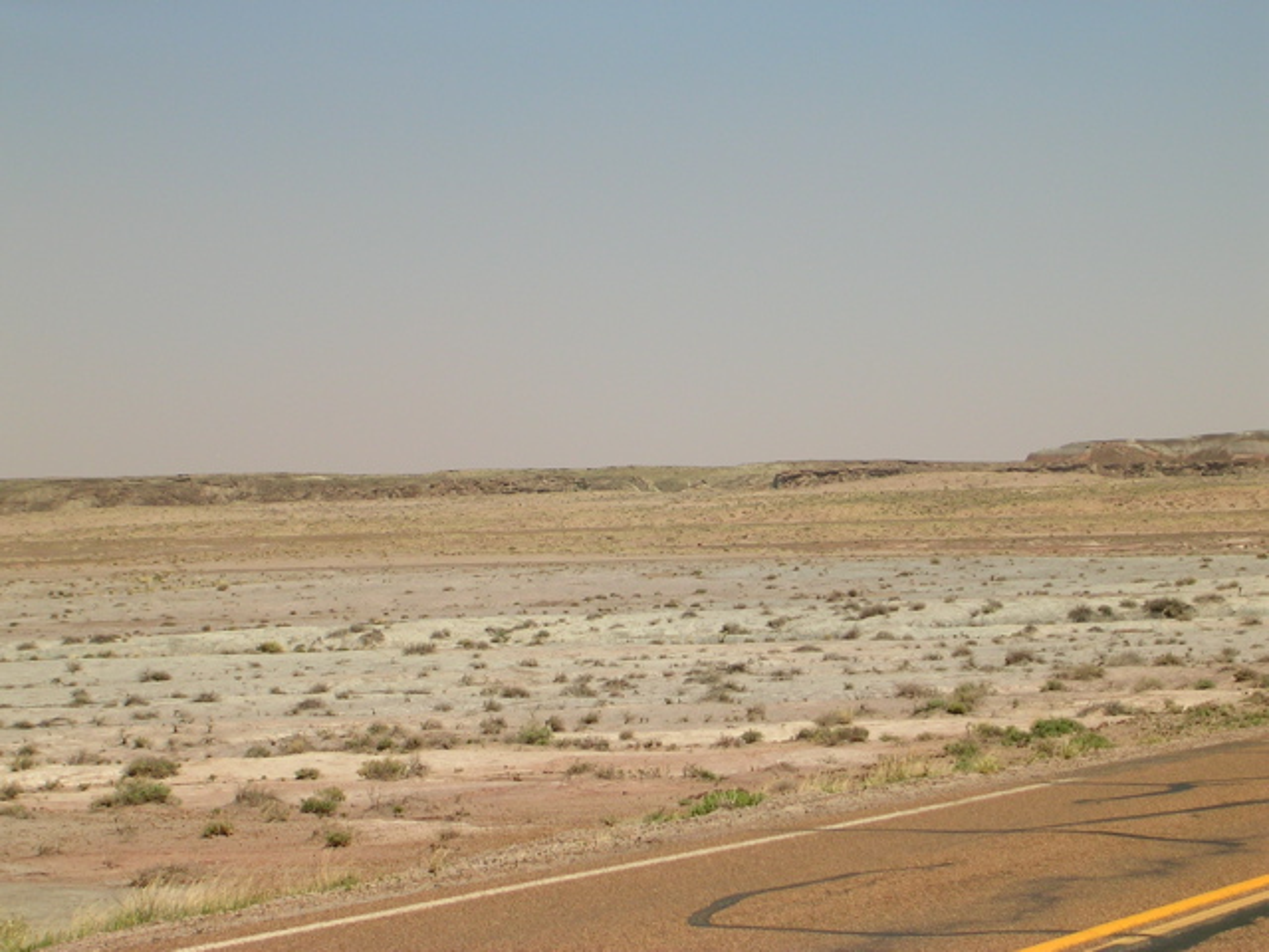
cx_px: 634
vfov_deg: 12.9
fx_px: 4216
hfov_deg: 17.1
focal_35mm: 115
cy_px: 476
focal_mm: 17.4
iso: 50
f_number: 4.9
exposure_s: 1/562
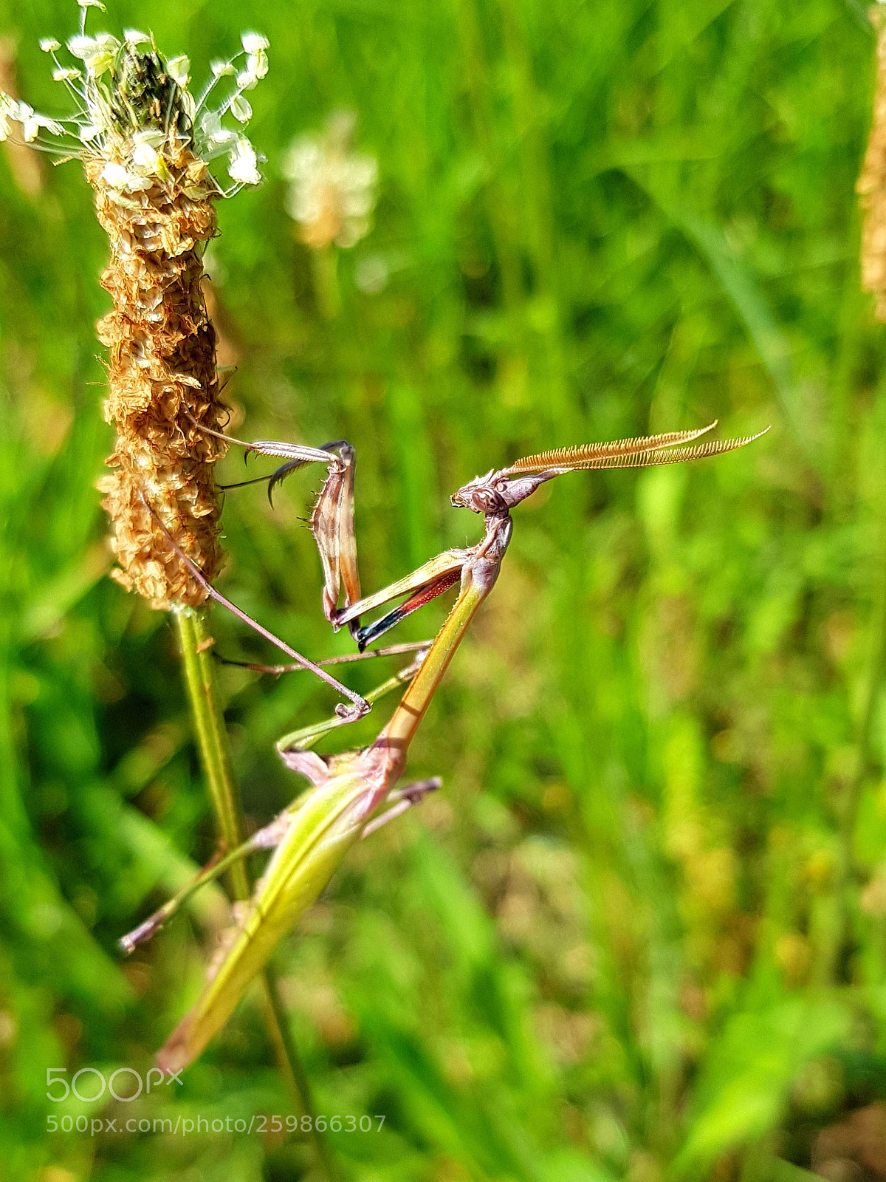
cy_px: 591
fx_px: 887
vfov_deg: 67.3
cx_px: 443
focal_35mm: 26
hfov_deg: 53.1
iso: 40
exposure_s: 1/1248
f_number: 1.7
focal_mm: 4.2
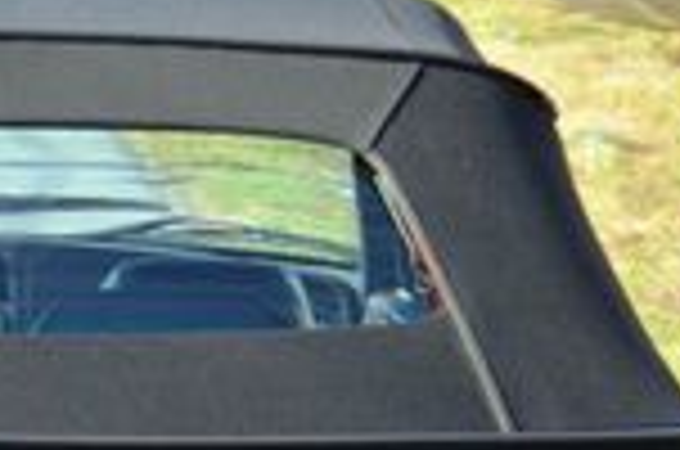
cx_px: -117
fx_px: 3600
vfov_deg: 6.9
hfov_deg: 10.6
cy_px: 882
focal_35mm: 191
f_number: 4.5
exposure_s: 1/200
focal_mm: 30
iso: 125
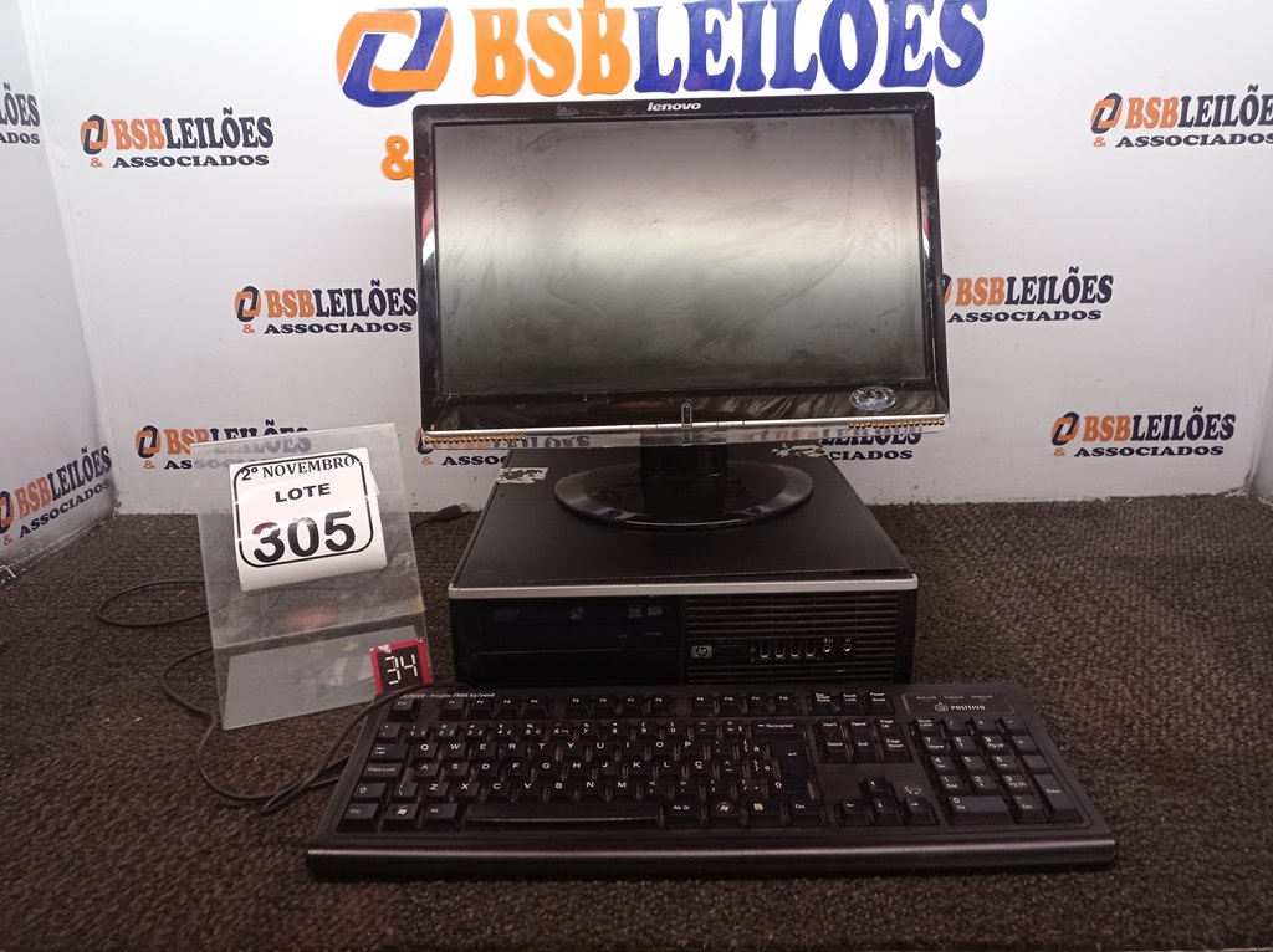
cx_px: 636
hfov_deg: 63.5
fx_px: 1029
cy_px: 476
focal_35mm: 28
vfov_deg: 49.7
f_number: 1.79
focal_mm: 4.7
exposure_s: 1/60
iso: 197
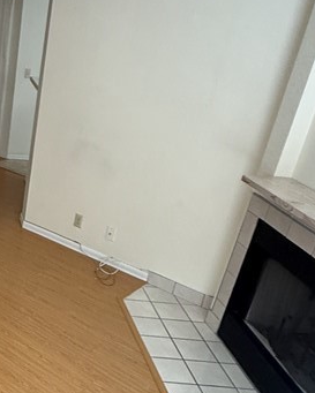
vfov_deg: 44.7
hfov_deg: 31.7
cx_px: -44
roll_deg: -3.1
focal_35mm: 41
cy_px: 225
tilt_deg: -23.1
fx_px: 478
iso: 320
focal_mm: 2.22
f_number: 2.2
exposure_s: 1/99
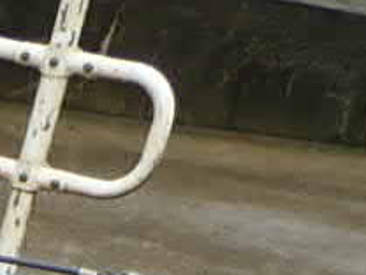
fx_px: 1628
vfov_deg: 8.1
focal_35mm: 154
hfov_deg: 10.1
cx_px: -677
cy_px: 844
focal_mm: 4.5
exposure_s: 1/60
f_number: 2.8
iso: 100
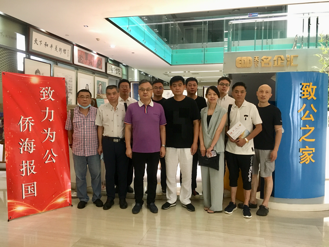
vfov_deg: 48.2
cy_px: 124
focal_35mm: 29
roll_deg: -0.8
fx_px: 276
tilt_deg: -2.7
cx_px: 164
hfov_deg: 61.7
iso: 200
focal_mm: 4.15
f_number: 2.2
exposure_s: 1/33
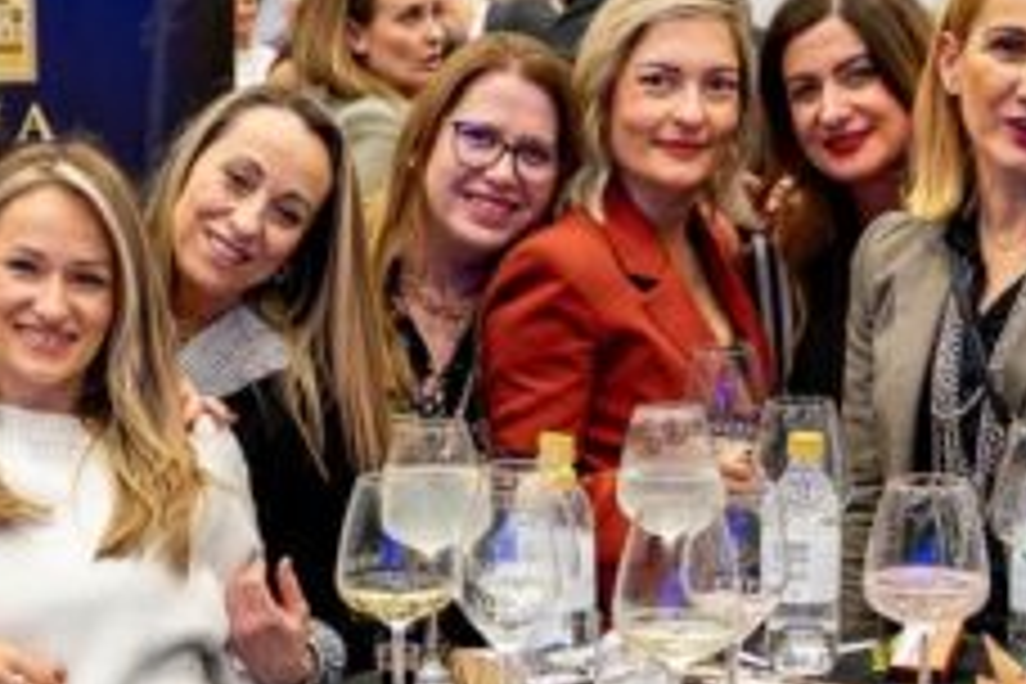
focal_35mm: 108
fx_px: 3078
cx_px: 284
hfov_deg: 18.8
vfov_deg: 12.6
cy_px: 565
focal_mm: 32
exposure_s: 1/160
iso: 1000
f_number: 2.8
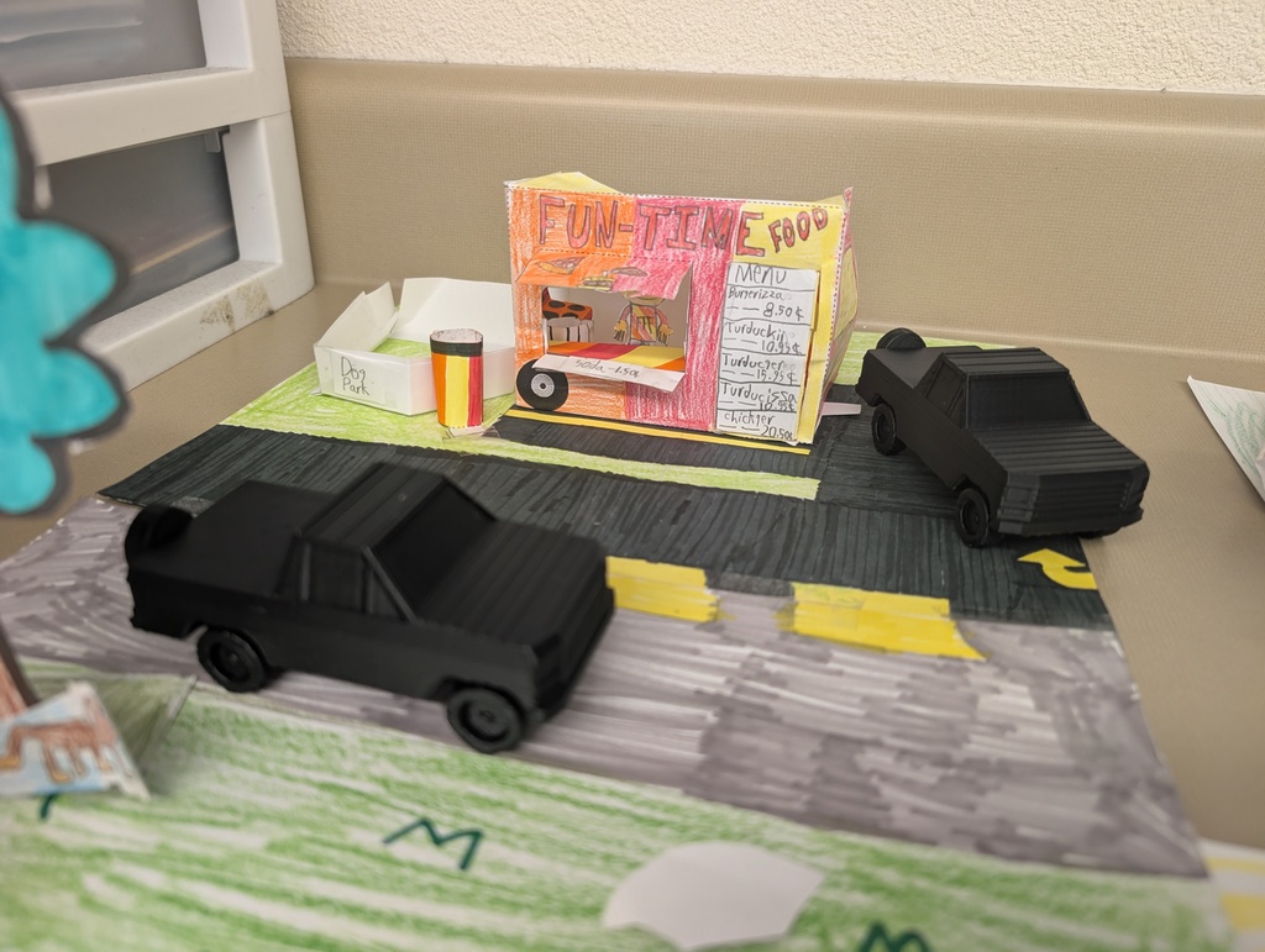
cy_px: 476
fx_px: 878
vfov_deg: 56.9
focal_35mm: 24
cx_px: 632
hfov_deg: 71.5
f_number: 1.68
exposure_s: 1/66
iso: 217
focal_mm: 6.9
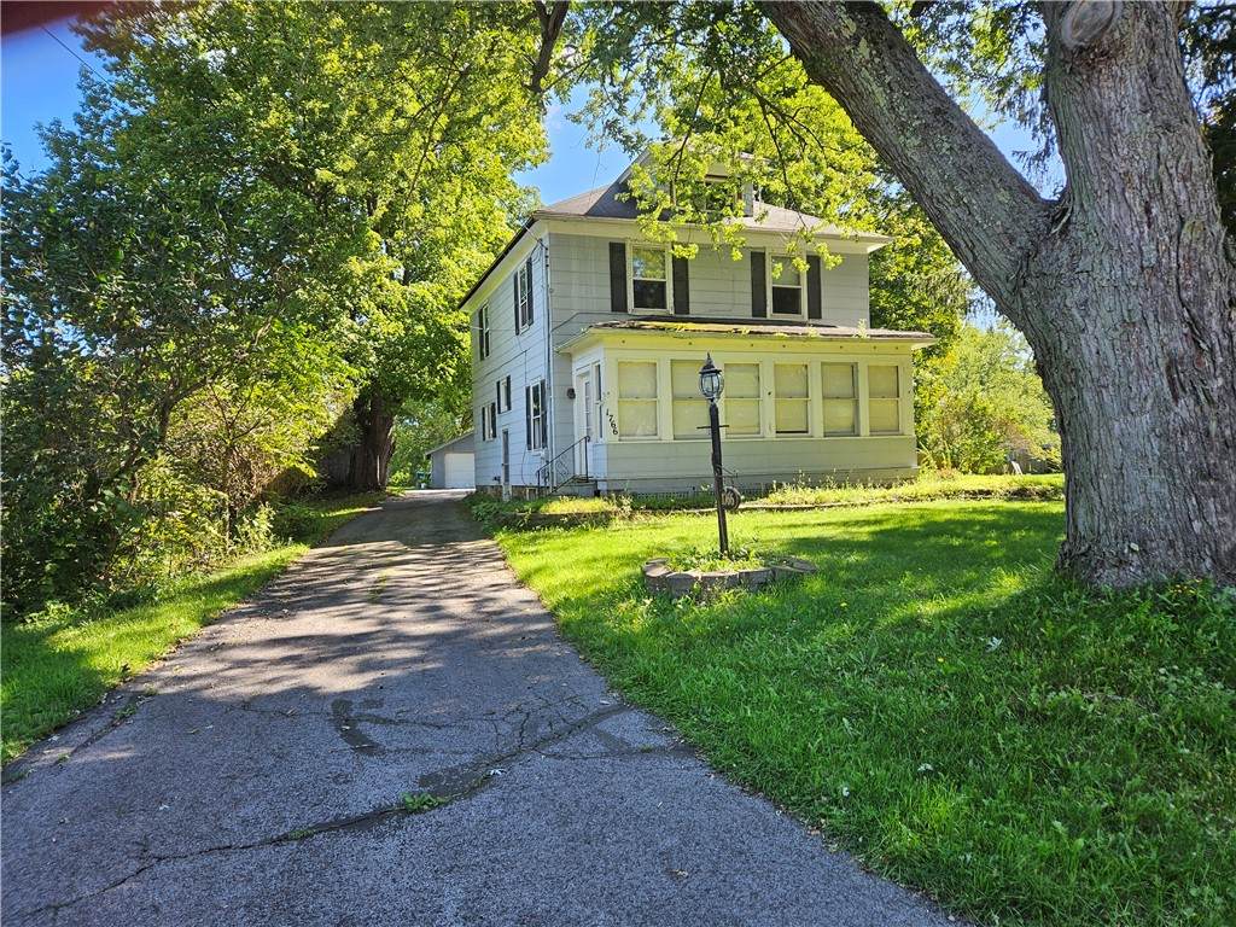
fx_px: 821
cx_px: 618
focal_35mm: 23
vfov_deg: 58.9
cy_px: 464
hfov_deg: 73.9
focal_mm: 5.4
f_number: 1.8
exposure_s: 1/230
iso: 25
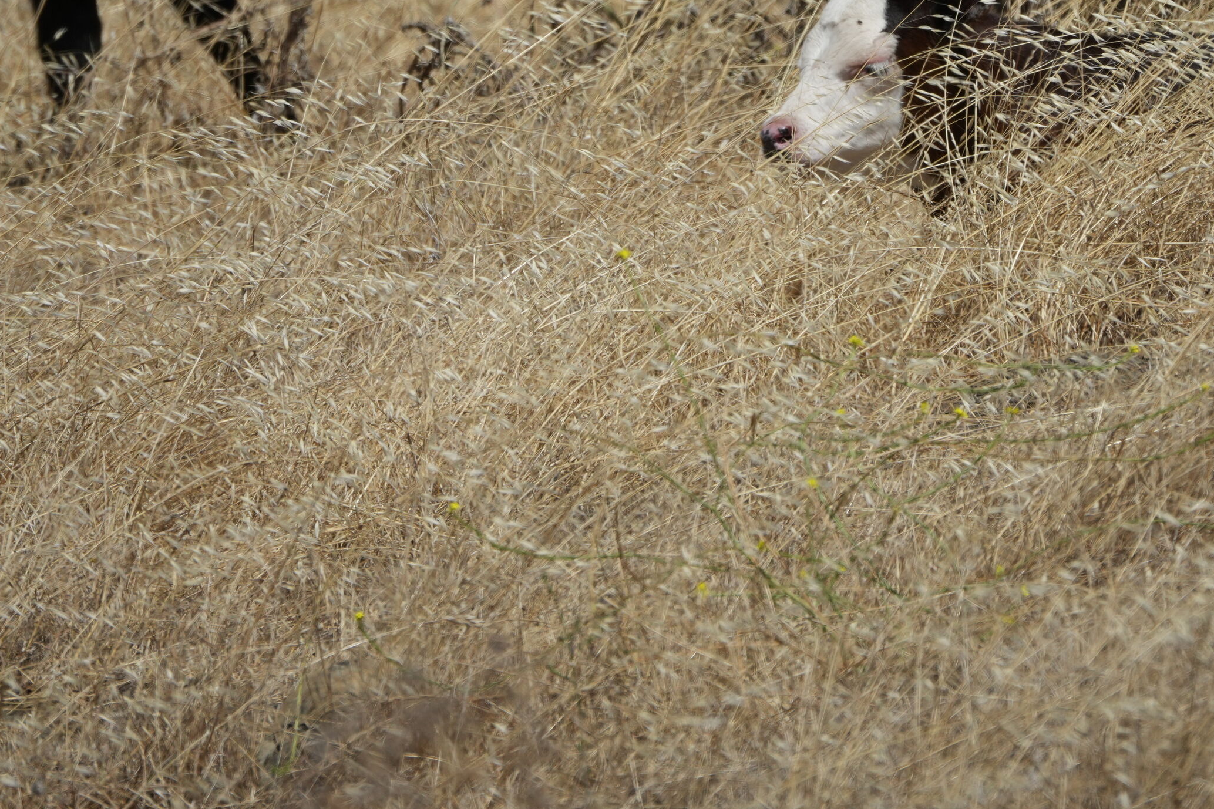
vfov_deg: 1.6
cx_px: 785
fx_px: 28190
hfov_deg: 2.5
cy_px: 42
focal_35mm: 836
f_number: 6.3
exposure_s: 1/2000
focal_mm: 400
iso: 320
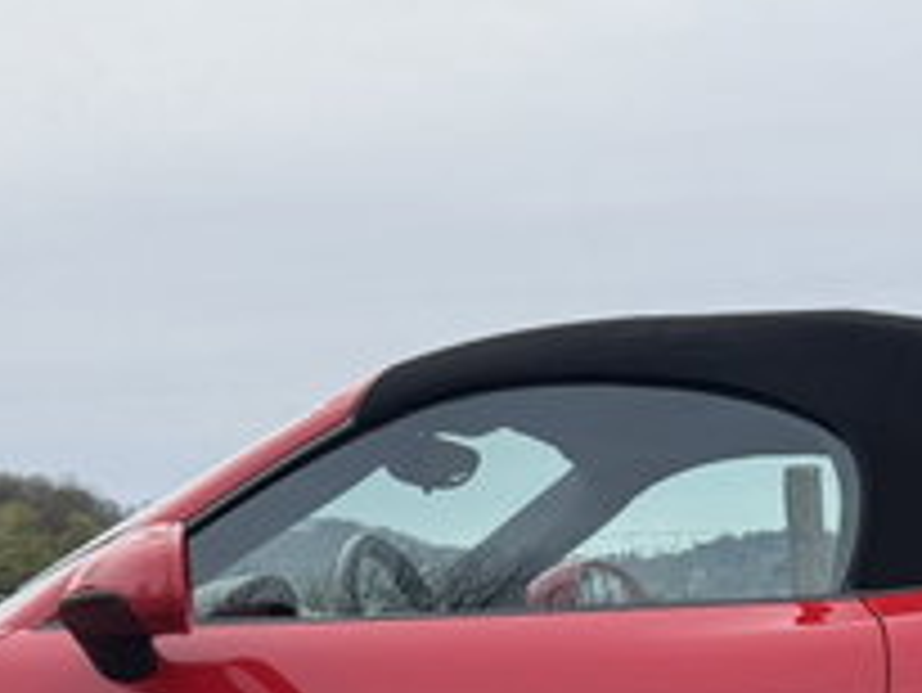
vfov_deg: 15.5
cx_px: 742
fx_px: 2399
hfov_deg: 21.5
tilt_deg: -7.9
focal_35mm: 90
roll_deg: +0.4
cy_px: 958
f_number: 1.78
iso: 80
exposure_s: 1/2801
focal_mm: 6.76
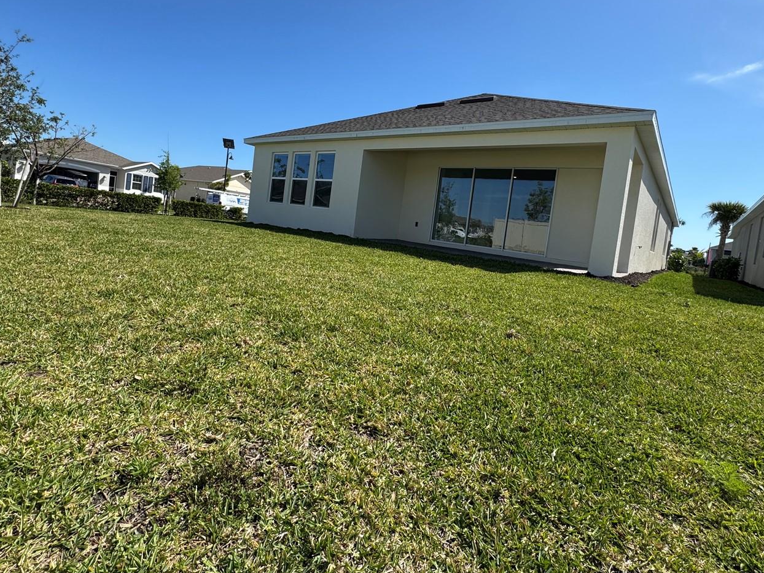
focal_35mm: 18
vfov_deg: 71.2
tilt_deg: -2.7
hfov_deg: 87.8
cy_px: 244
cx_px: 383
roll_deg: -7.2
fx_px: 397
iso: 50
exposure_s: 1/1600
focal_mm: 2.22
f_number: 2.2
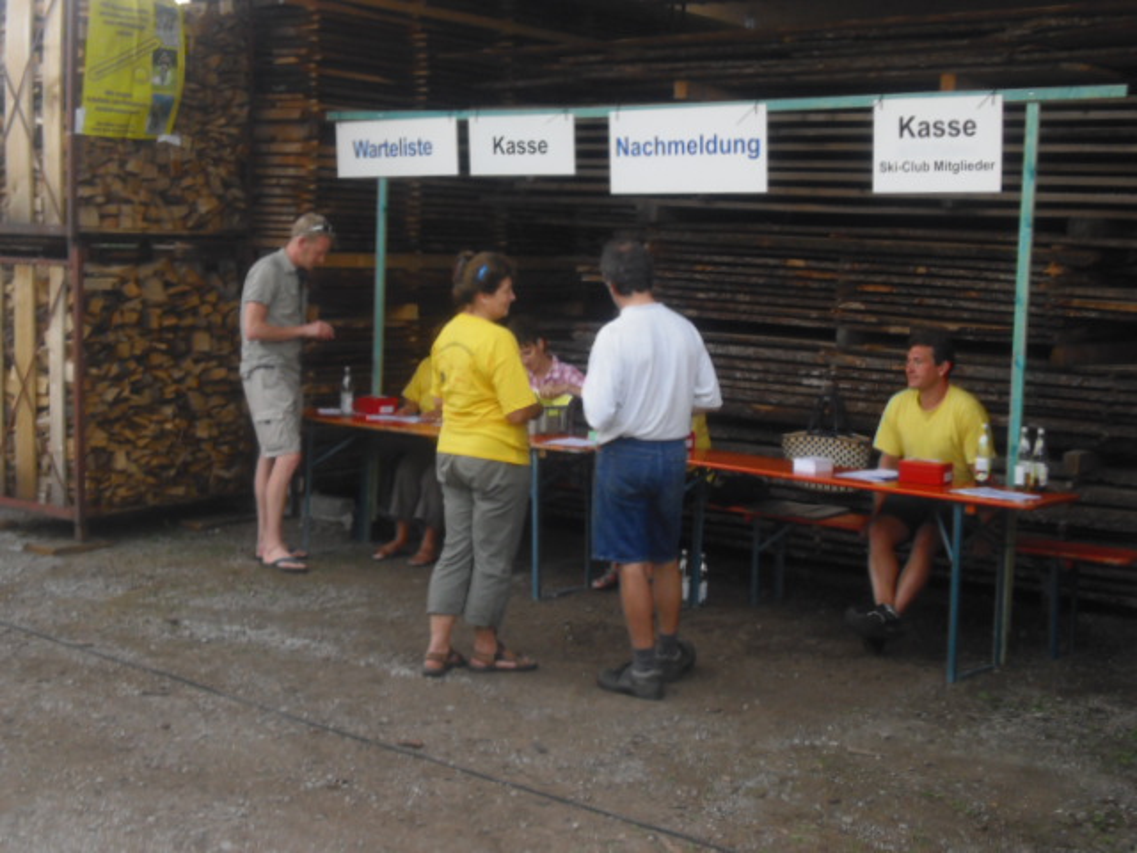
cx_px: 568
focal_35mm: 47
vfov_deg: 30.9
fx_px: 1544
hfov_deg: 40.4
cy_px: 426
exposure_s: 1/100
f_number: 3.4
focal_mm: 7.91
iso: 200
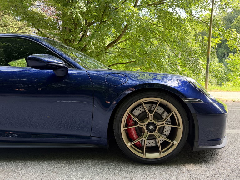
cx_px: 120
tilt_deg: -5.9
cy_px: 90
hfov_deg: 71.6
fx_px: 166
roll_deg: -1.3
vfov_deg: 56.8
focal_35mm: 24
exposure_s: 1/121
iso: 80
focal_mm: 6.76
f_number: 1.78
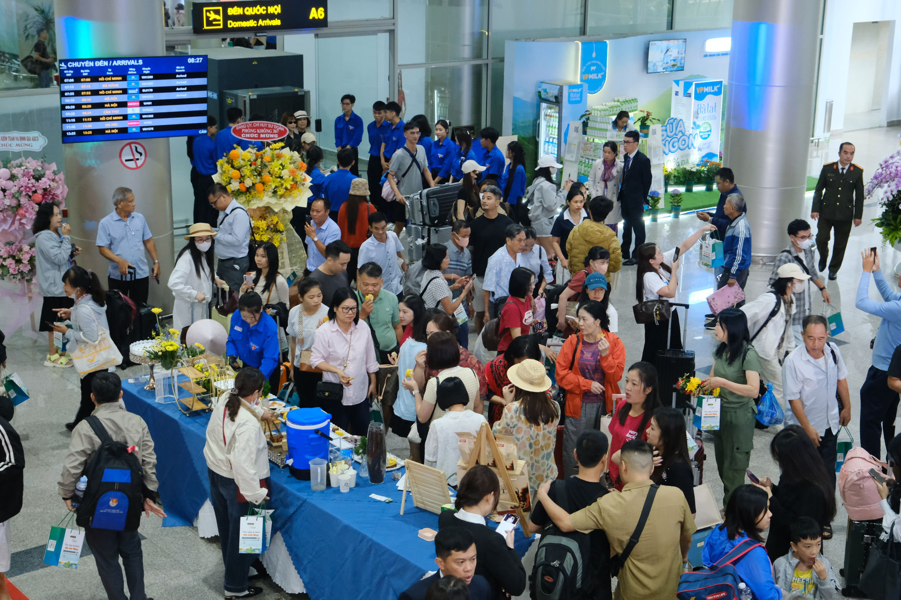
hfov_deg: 36.9
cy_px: 300
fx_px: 1351
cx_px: 450
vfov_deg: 25.1
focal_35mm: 54
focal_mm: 35.8
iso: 4000
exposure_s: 1/100
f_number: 4.5
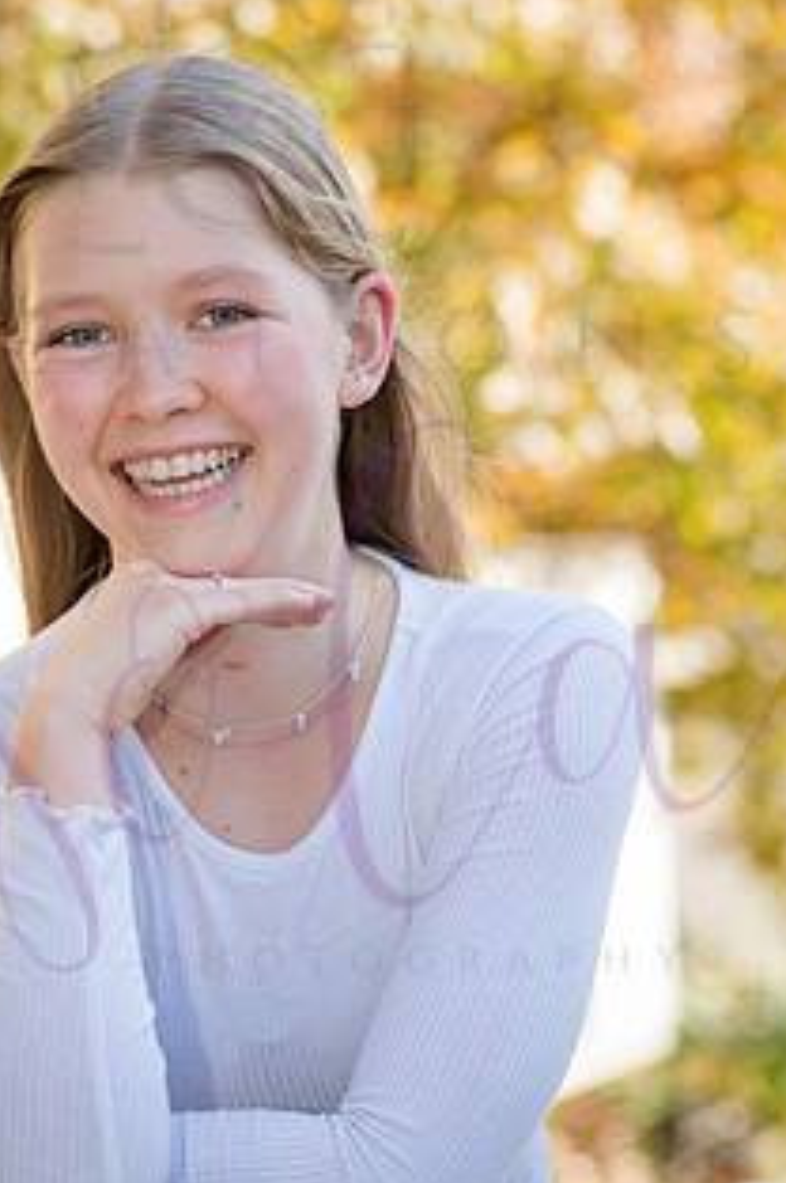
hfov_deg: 9.5
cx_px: 253
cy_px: 476
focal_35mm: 144
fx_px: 4726
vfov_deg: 14.3
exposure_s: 1/400
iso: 400
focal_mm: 100
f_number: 5
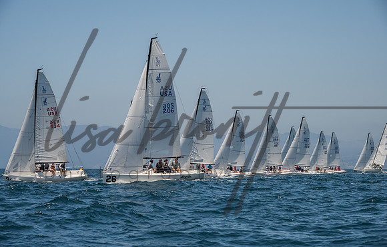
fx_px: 937
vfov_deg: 15.1
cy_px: 127
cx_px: 193
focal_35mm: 88
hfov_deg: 23.3
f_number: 9
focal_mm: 86
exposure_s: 1/1000
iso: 640
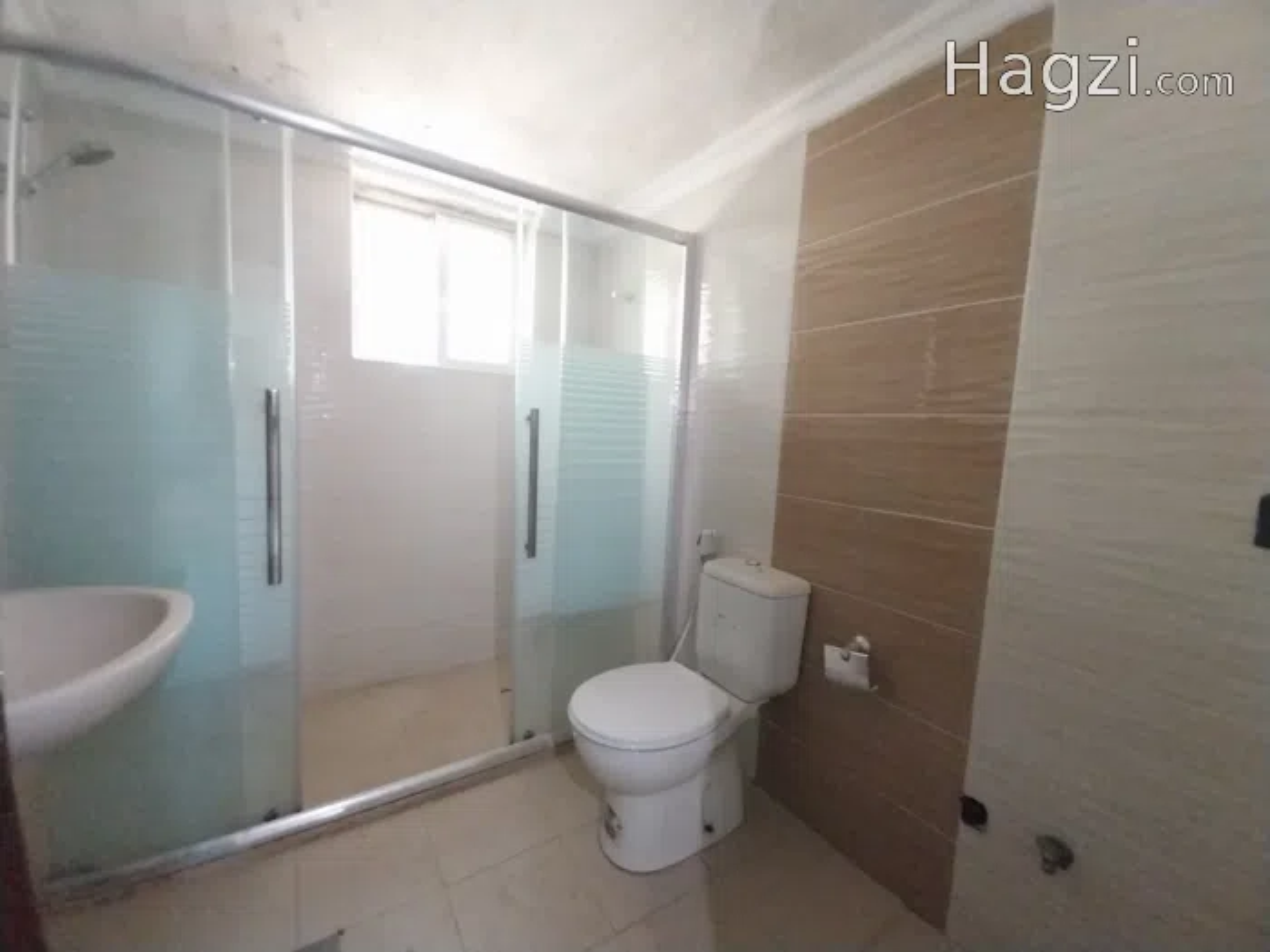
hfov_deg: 106.2
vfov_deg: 89.9
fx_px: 477
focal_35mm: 13
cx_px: 635
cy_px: 476
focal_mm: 1.3
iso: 808
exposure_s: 1/8
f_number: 2.2
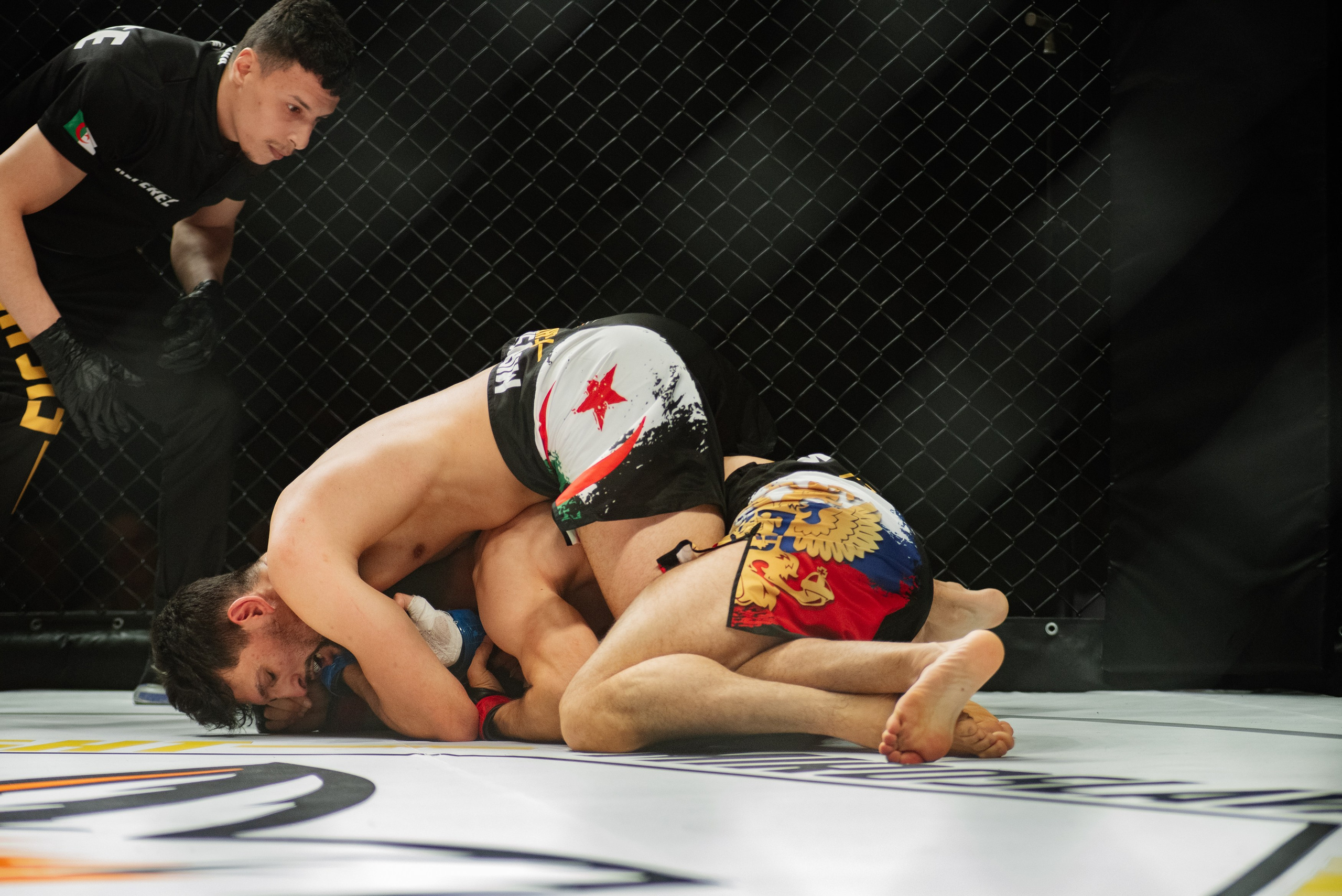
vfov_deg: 11.8
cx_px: 671
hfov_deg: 17.6
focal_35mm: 116
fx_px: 4326
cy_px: 448
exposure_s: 1/640
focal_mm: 116
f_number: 4
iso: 2000
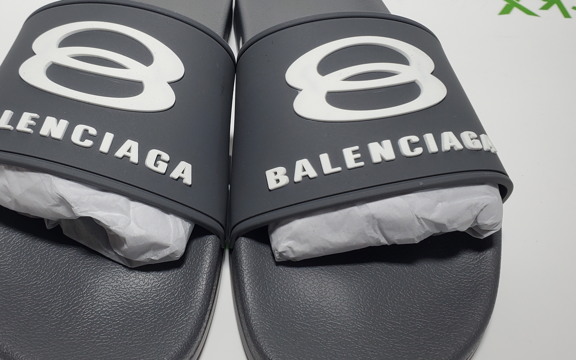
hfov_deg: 48.1
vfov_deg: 31.1
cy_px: 129
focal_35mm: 41
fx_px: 644
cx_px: 259
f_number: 2.4
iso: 50
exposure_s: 1/203
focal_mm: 4.3
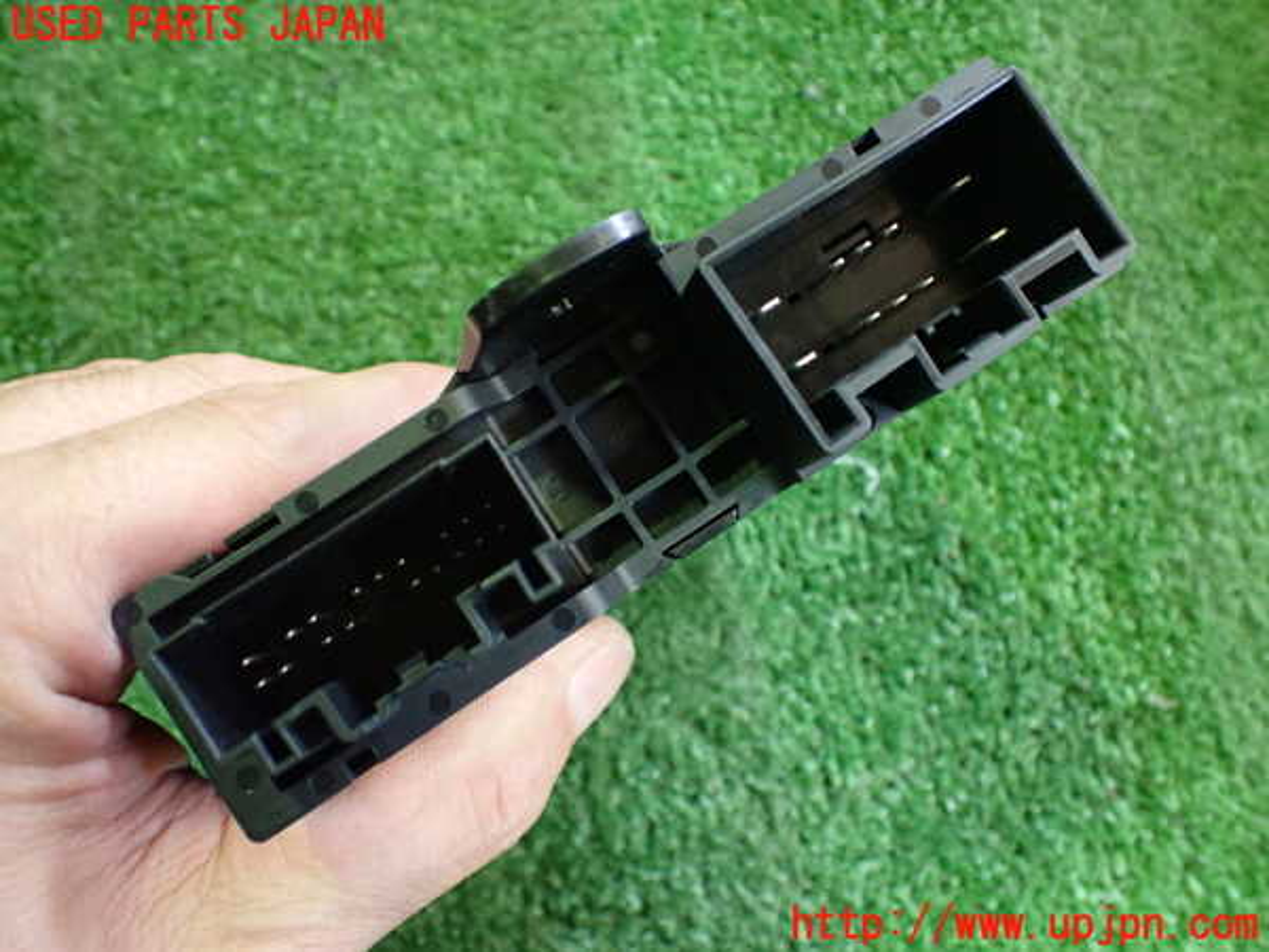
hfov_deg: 60.0
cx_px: 634
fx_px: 1100
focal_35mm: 30
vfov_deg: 46.8
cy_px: 476
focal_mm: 5.4
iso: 800
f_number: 2.3
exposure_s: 1/60
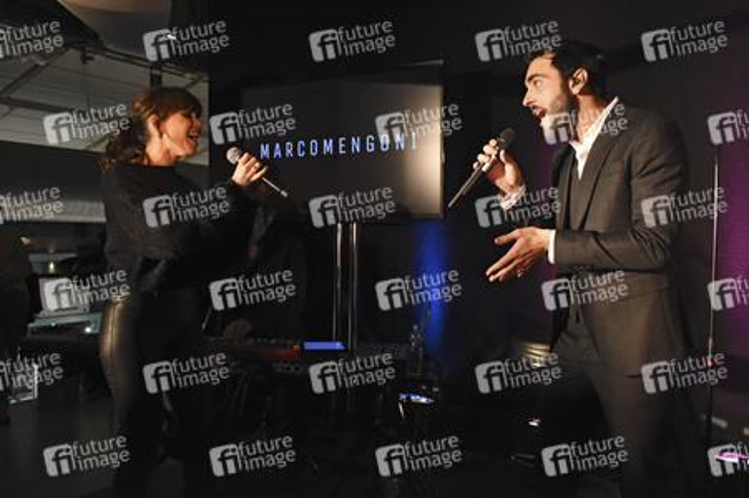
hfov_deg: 57.3
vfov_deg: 39.9
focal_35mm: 33
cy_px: 249
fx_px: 686
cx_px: 374
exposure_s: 1/60
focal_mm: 22
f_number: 4.5
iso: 1600
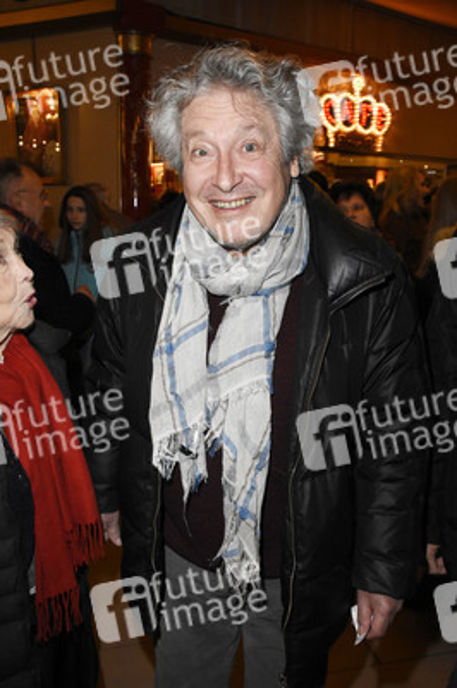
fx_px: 658
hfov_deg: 38.3
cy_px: 344
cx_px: 228
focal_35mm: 34
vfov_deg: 55.1
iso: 3200
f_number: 6.3
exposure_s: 1/160
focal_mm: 23
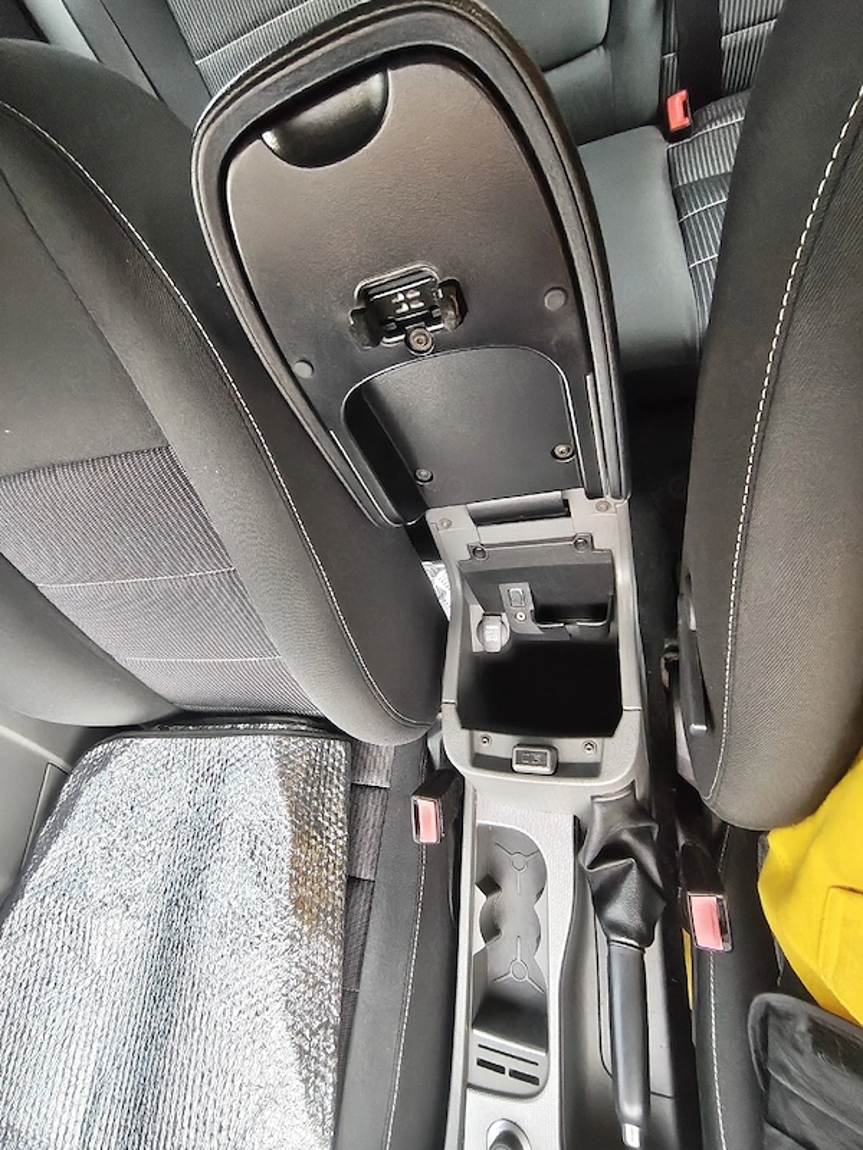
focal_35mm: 15
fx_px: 498
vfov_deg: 98.1
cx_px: 432
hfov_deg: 81.8
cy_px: 575
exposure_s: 1/40.2
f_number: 2.2
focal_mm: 1.64
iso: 939
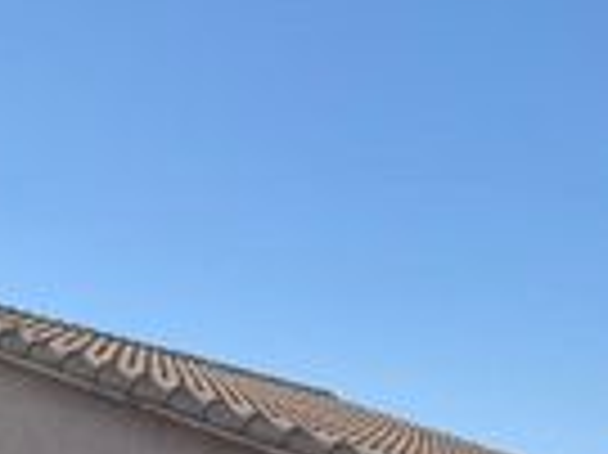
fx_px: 1562
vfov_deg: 15.6
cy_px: 623
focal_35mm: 89
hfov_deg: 18.8
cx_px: -365
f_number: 1.78
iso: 80
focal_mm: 6.76
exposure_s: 1/3953
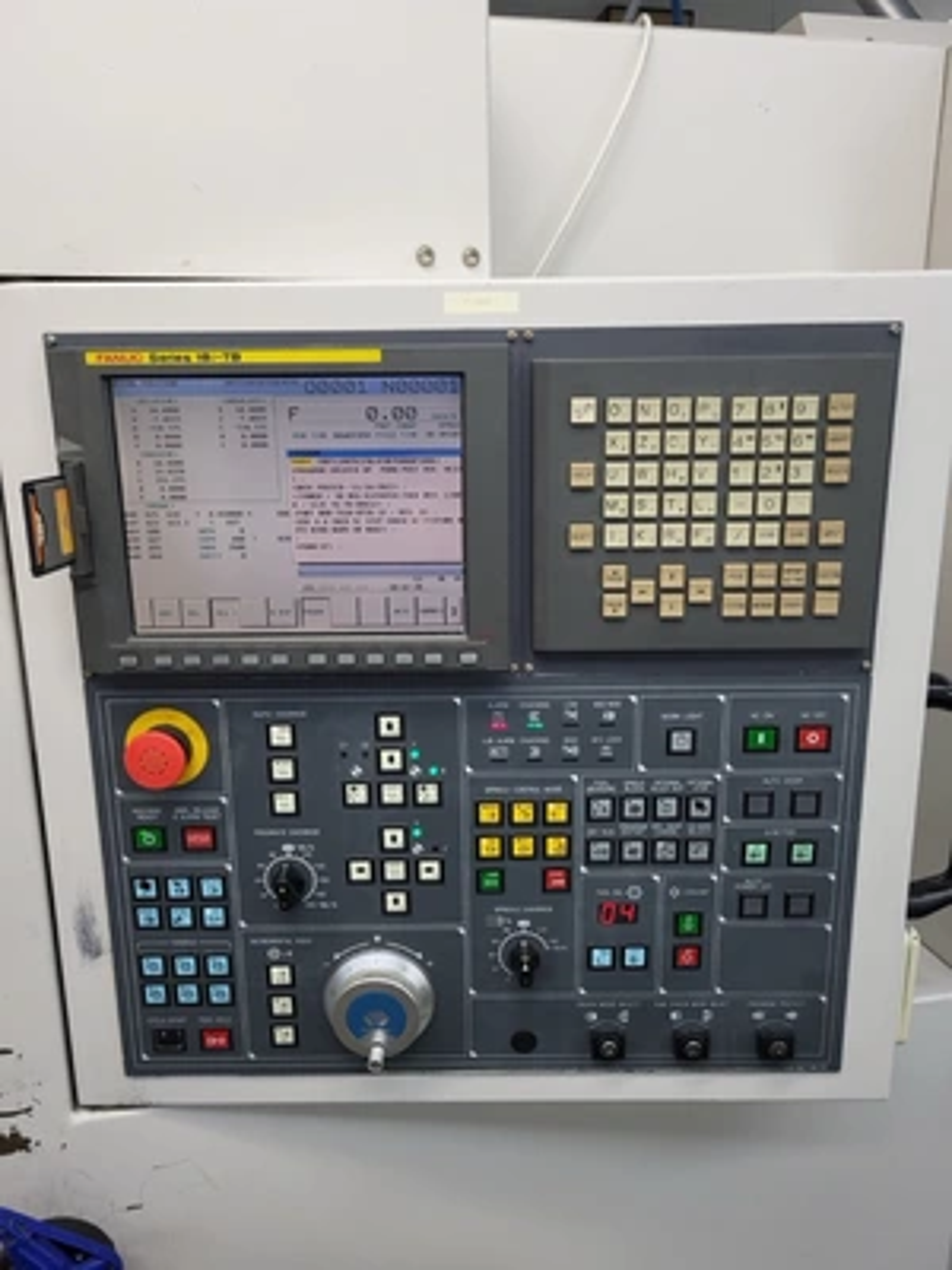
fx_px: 953
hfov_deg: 53.1
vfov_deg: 67.3
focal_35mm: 26
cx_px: 476
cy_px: 635
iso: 200
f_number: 1.8
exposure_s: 1/120
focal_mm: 5.4
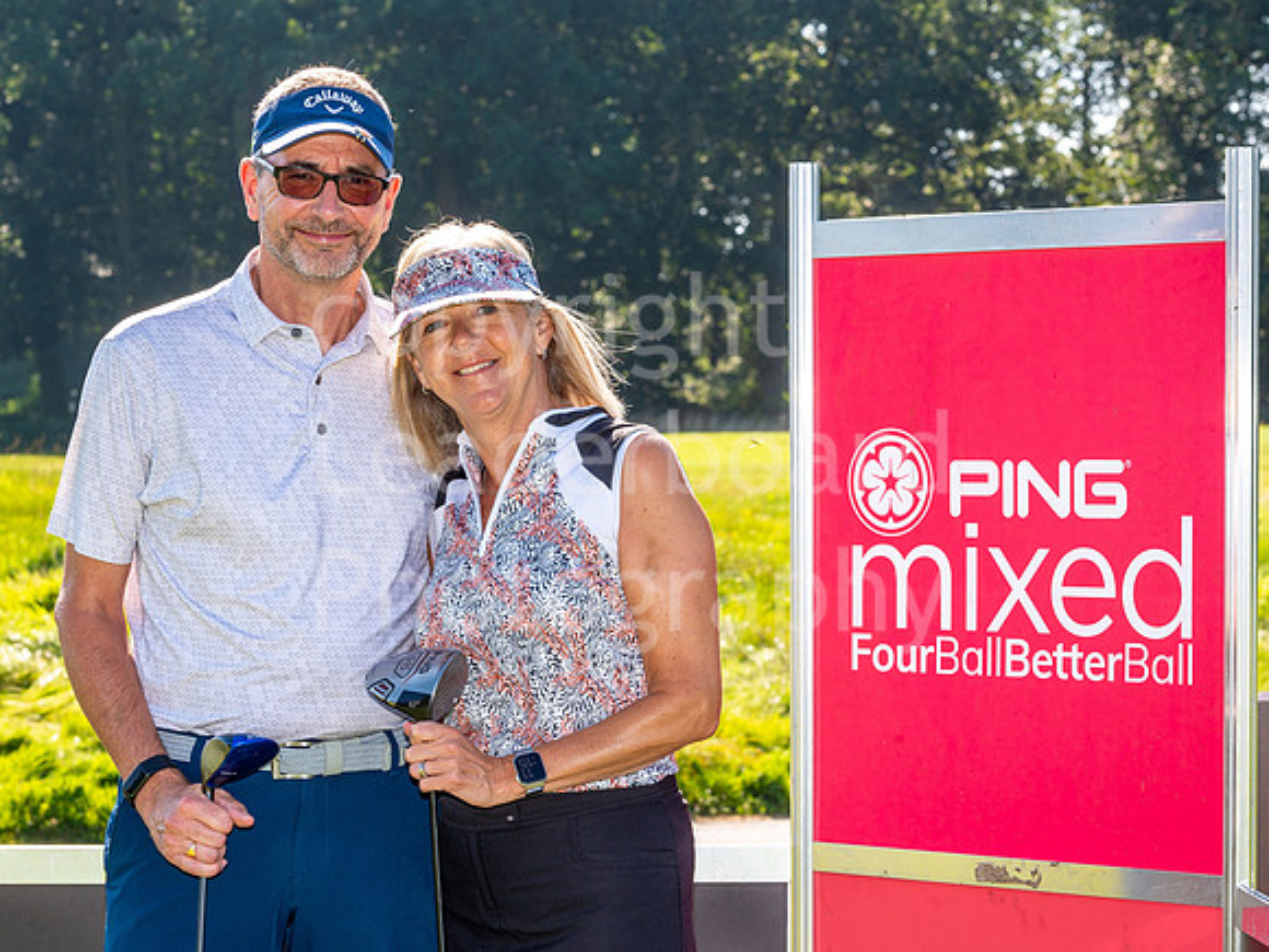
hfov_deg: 17.2
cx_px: 633
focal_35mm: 114
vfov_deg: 13.0
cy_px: 476
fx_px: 4190
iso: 200
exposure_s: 1/200
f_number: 11
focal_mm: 102
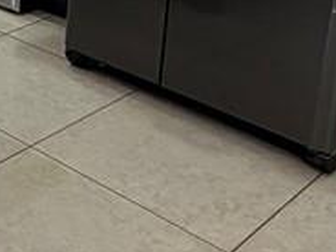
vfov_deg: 17.2
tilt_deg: -12.2
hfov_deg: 21.1
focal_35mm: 78
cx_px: -168
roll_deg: -0.1
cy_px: -119
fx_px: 757
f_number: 2.2
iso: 200
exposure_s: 1/120
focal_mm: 2.22
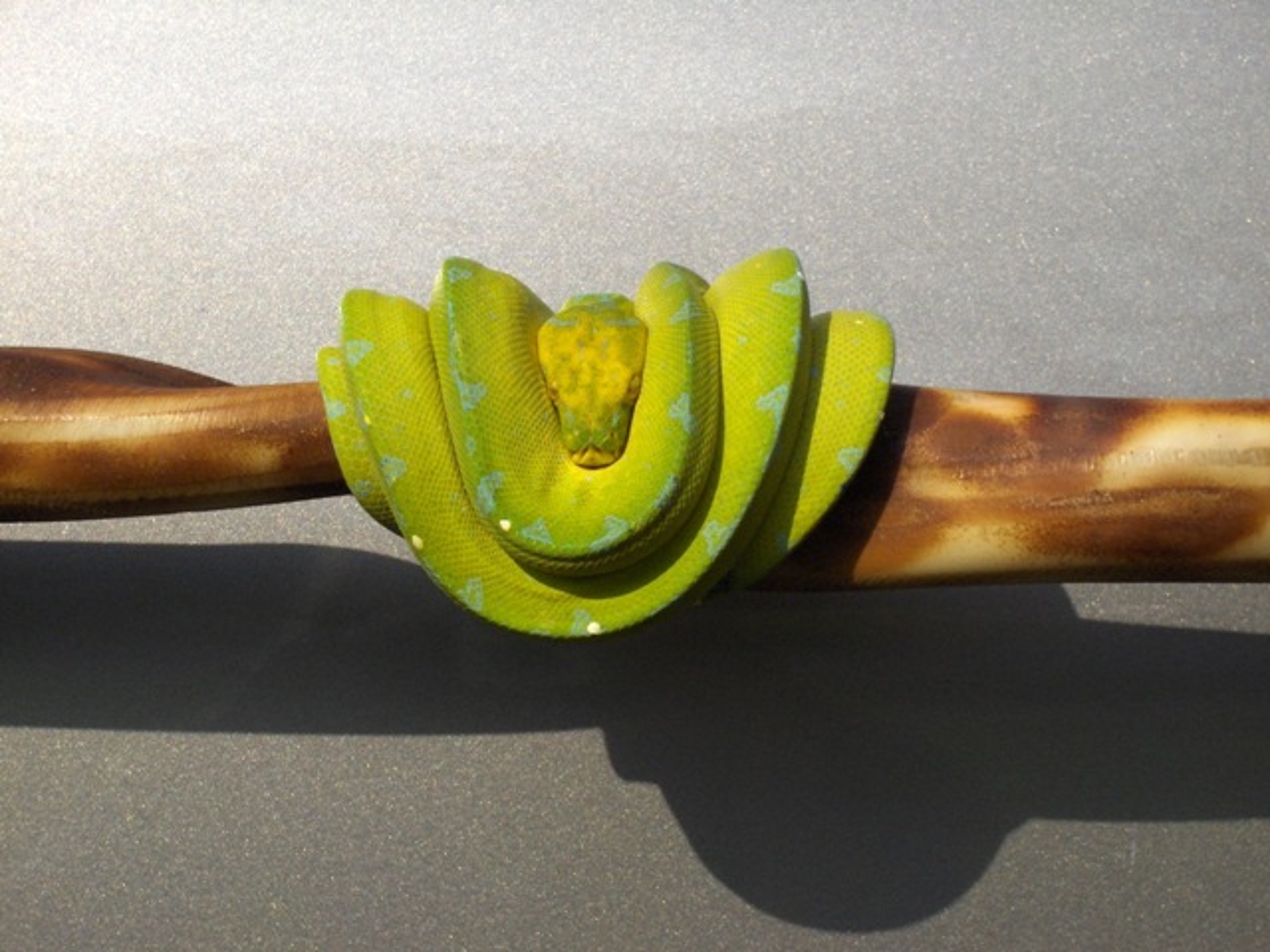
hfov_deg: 18.7
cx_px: 635
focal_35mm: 105
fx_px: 3852
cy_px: 476
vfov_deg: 14.1
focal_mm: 17.39
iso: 100
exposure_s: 1/602
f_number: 7.7
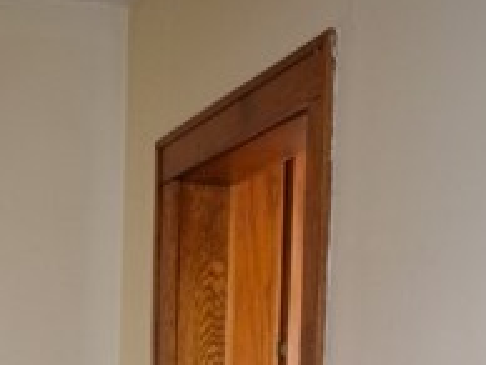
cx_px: 100
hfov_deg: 17.1
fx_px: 1603
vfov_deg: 11.3
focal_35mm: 114
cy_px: 810
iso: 800
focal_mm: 20
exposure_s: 1/60
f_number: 4
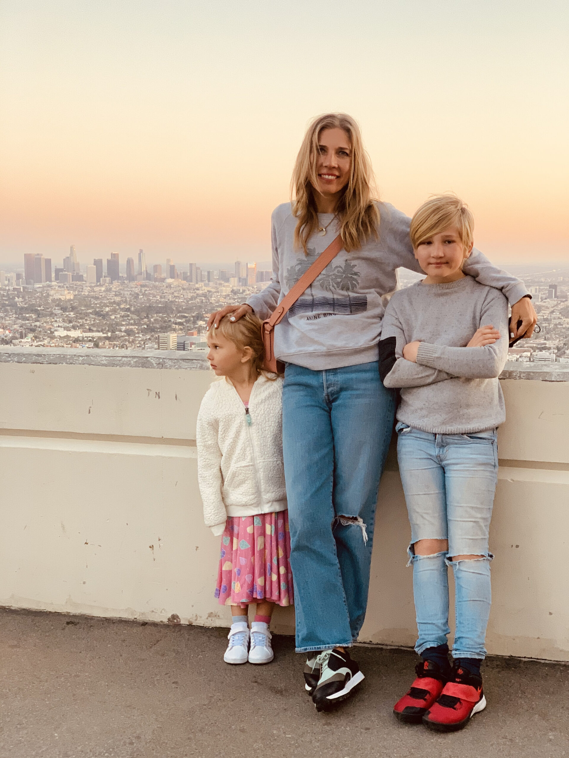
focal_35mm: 52
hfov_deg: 28.0
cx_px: 284
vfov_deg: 36.8
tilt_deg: -6.5
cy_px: 379
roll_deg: +0.9
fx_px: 1140
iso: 125
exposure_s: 1/101
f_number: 2.4
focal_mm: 6
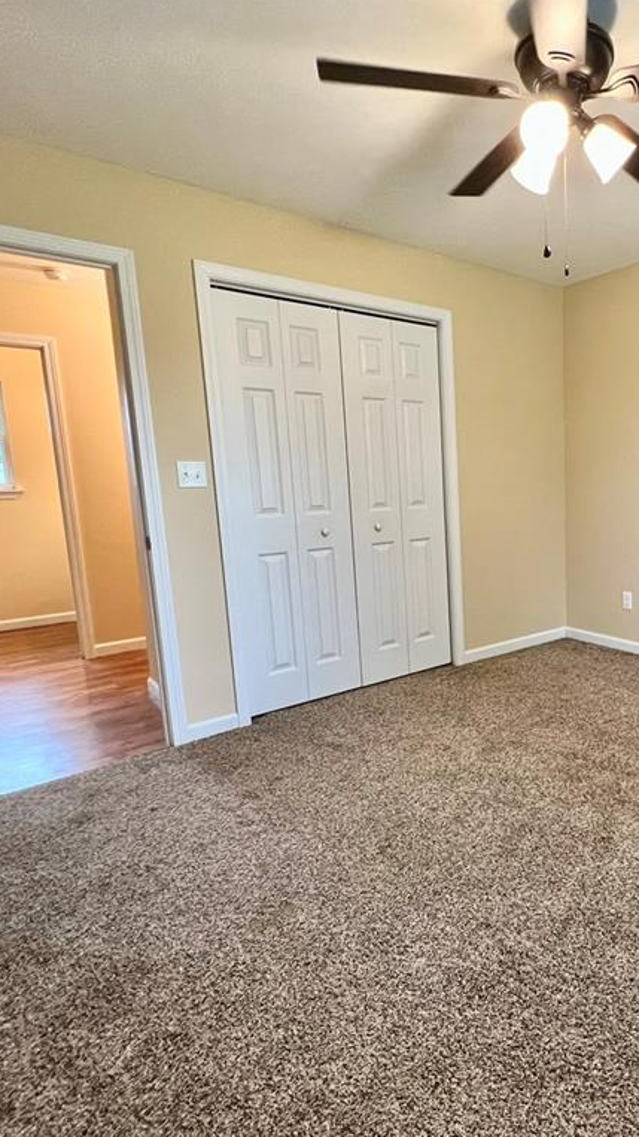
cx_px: 539
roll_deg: +1.3
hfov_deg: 53.2
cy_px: 566
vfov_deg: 89.6
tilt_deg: -9.2
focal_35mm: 19
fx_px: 573
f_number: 1.8
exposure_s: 1/60
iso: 200
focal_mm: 1.57
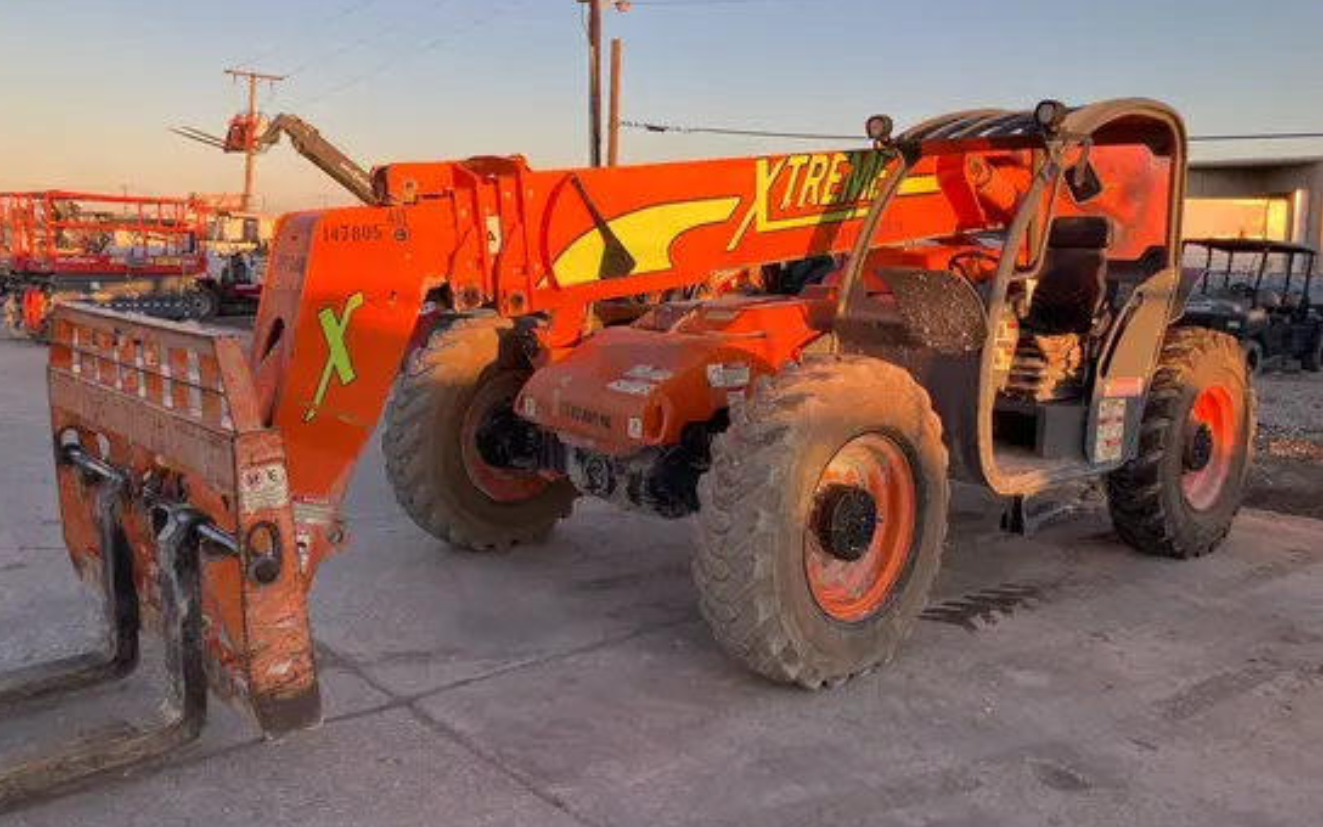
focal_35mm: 30
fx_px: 1082
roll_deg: -1.0
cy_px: 383
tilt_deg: -7.2
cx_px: 657
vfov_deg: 41.8
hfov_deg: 62.9
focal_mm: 3.99
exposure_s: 1/326
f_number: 1.8
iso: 32
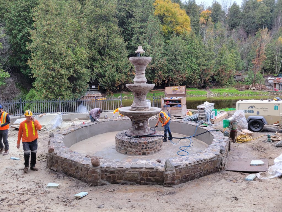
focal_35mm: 26
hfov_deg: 67.3
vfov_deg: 53.1
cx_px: 141
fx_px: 212
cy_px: 106
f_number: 1.8
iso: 40
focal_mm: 5.4
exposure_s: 1/149
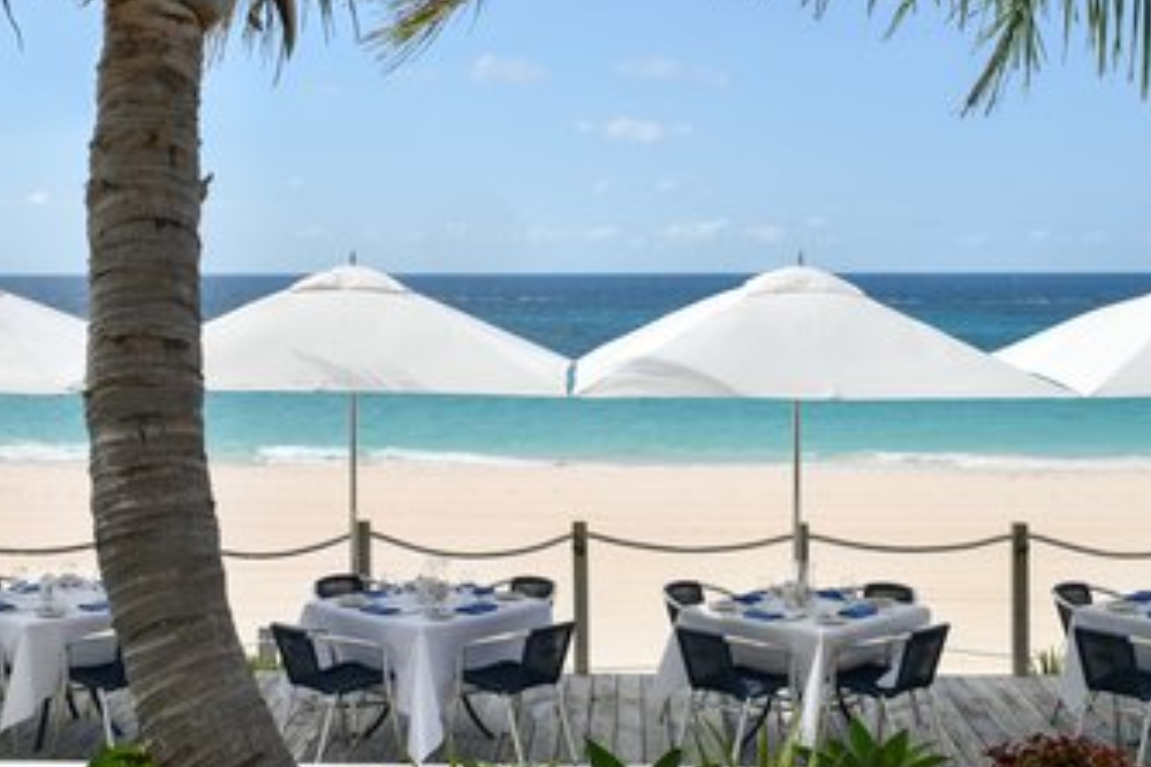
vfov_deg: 27.5
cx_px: 553
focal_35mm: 49
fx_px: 1567
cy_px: 314
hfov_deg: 40.3
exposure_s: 1/200
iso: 125
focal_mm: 34
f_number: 16
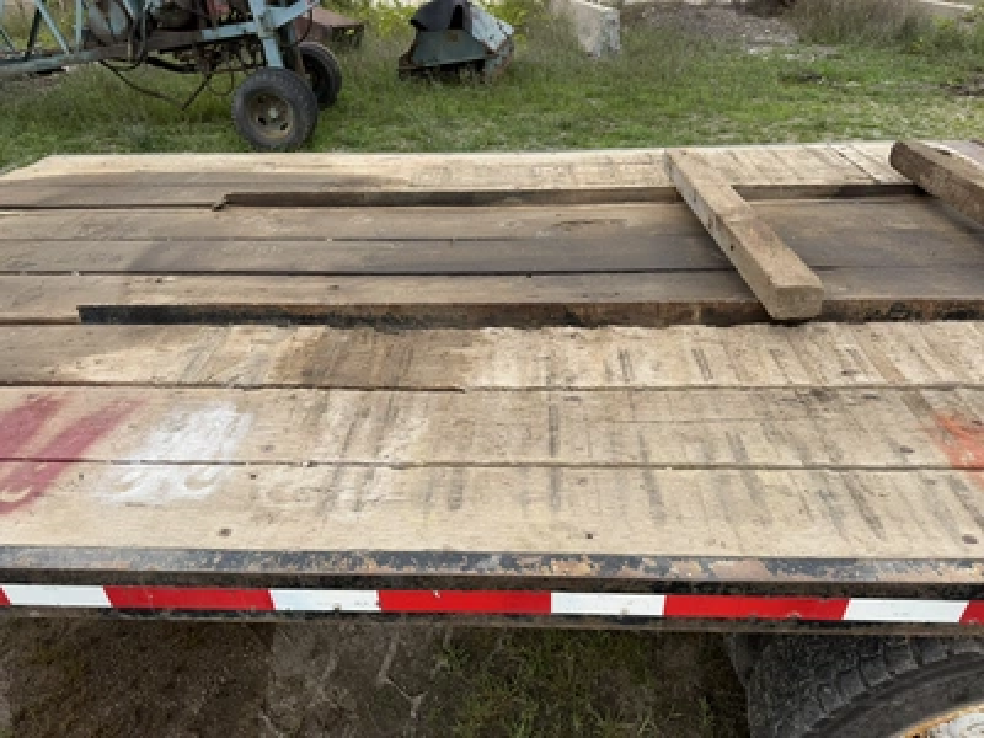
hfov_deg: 71.6
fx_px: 682
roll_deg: -1.0
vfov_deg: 56.8
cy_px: 369
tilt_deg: -28.2
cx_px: 492
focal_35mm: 24
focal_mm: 6.76
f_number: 1.78
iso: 80
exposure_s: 1/1337
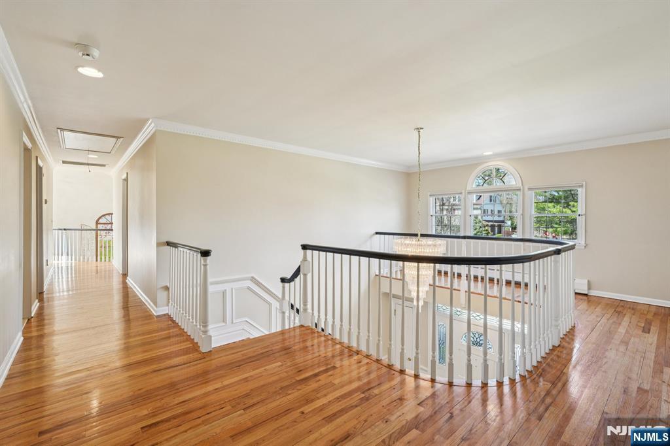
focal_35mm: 16
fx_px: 307
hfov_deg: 95.0
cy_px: 223
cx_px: 335
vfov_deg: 72.0
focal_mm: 16.5
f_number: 9
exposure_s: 1/30
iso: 320
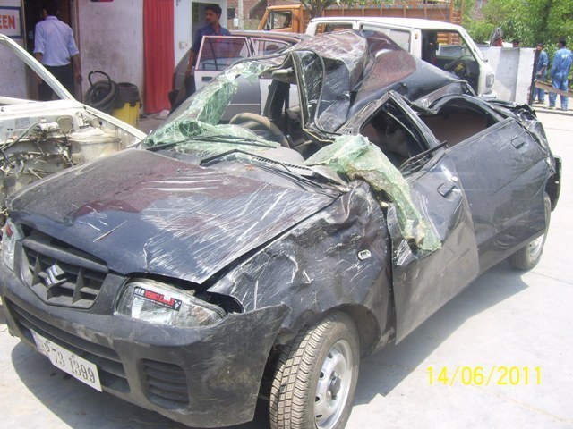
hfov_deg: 51.4
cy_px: 214
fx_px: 596
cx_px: 286
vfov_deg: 39.7
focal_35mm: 36
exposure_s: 1/250
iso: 80
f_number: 4.8
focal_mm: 6
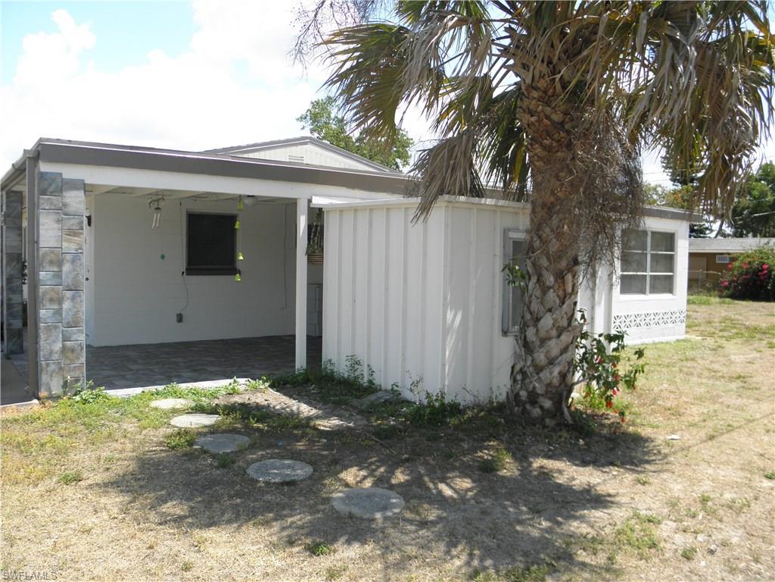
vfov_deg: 49.7
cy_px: 291
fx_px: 627
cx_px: 388
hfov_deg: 63.4
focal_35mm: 28
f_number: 3.5
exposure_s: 1/500
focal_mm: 5
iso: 100
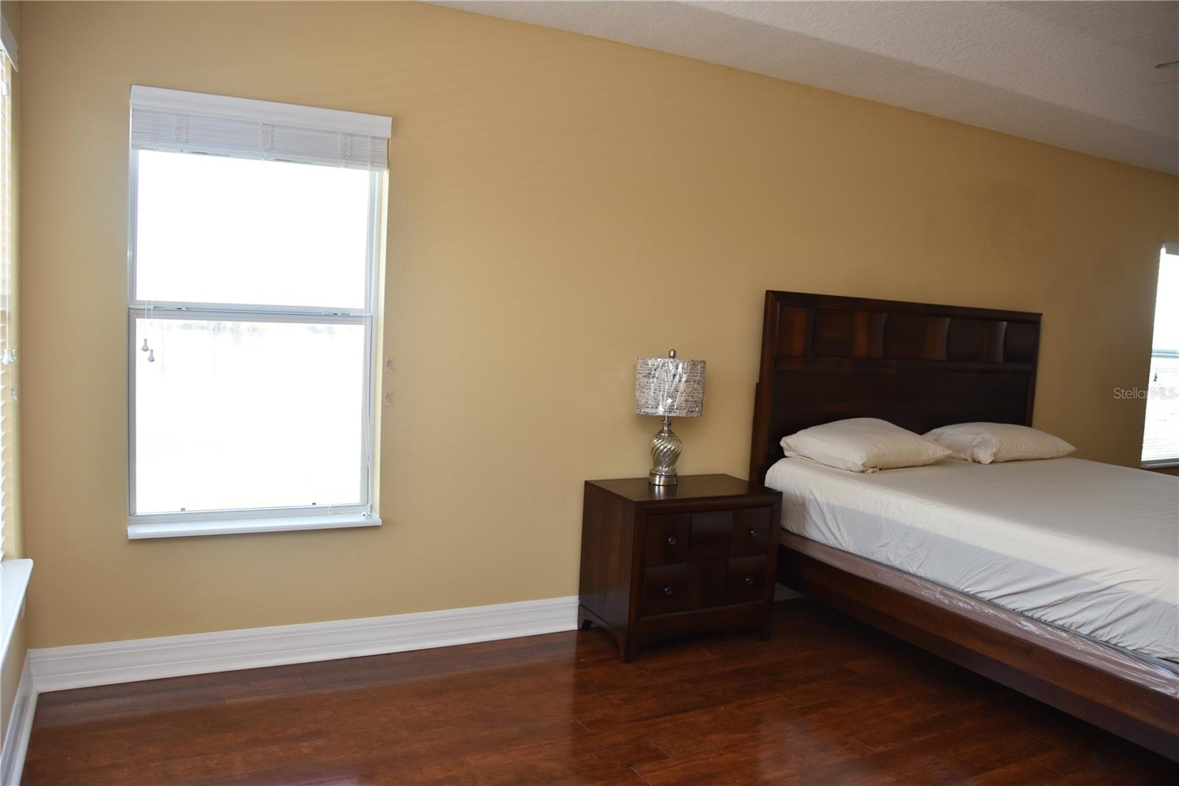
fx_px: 884
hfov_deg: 67.4
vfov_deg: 47.9
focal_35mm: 27
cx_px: 590
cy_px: 393
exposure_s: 1/60
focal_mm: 18
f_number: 4
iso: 200
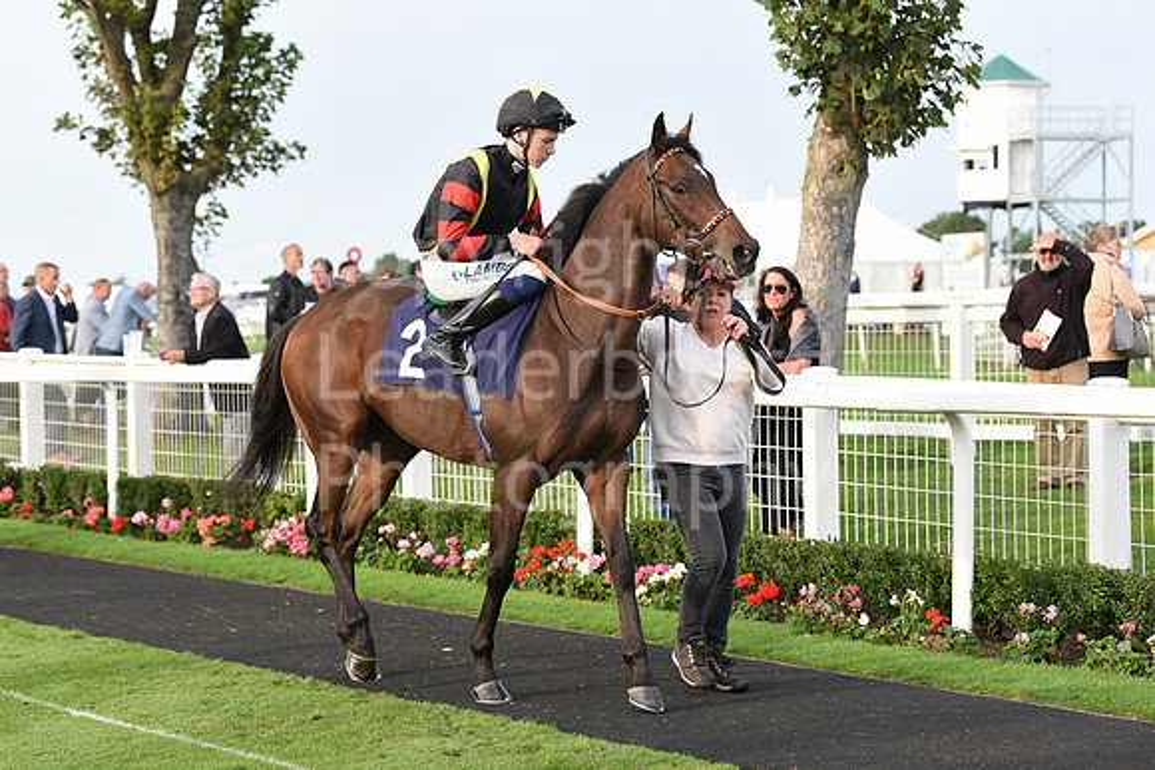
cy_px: 385
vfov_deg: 15.9
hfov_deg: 23.6
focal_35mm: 86
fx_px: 2760
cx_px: 578
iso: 640
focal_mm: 86
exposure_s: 1/640
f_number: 4.5
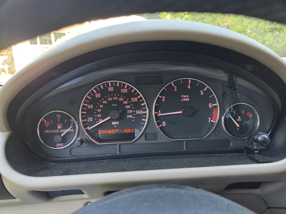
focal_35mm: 23
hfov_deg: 73.9
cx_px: 143
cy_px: 107
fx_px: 190
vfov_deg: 58.9
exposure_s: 1/120
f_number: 1.8
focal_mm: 5.4
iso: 250
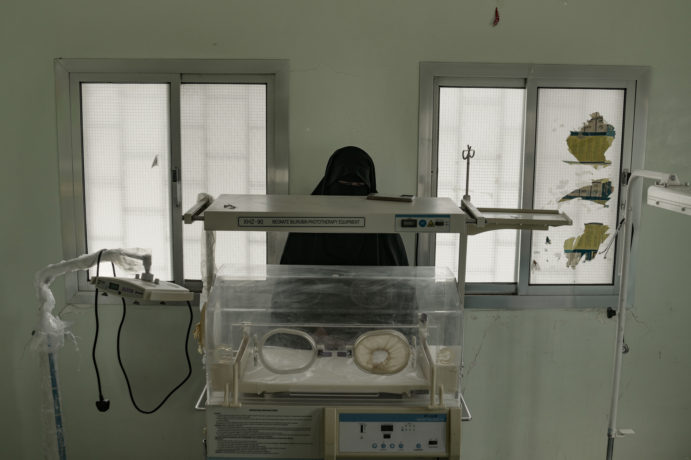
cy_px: 230
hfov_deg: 53.1
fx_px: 691
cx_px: 346
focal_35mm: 36
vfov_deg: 36.9
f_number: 3.5
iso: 250
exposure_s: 1/125
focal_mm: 24
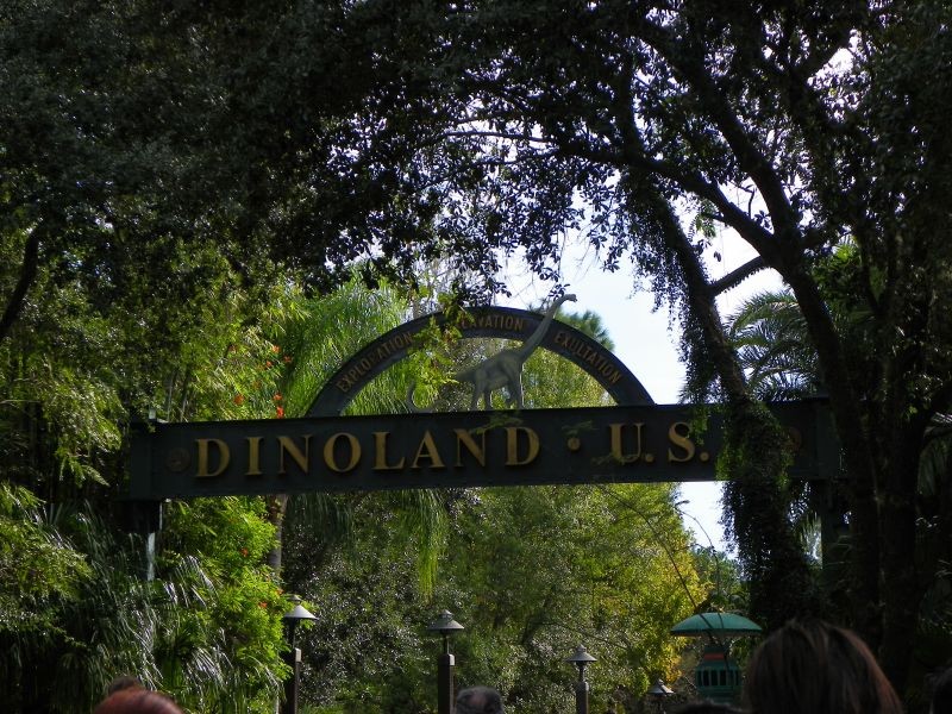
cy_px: 357
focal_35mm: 123
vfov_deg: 12.0
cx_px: 476
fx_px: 3383
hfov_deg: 16.0
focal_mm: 21.9
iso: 64
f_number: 4
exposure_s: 1/250
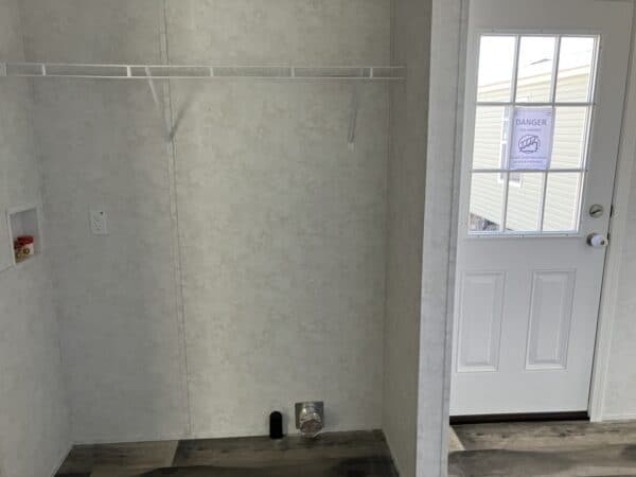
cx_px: 318
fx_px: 514
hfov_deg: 63.4
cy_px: 238
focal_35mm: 28
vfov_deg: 49.7
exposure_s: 1/60
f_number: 1.8
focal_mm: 3.99
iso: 100
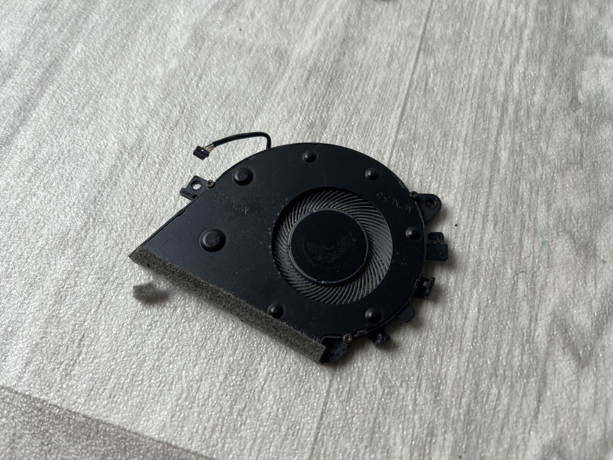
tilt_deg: -68.0
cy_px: 230
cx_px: 306
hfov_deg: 67.3
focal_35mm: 26
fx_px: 460
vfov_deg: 53.1
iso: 64
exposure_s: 1/121
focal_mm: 5.7
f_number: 1.5
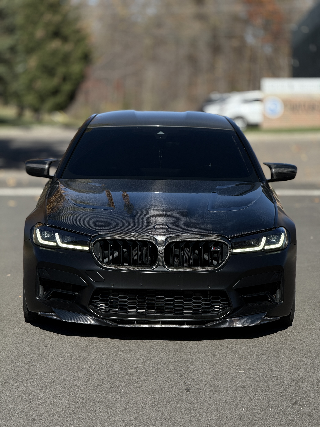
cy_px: 214
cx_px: 160
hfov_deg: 12.3
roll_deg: -0.8
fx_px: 1479
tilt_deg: -2.8
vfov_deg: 16.4
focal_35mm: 120
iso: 50
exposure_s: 1/1395
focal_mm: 15.66
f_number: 2.8
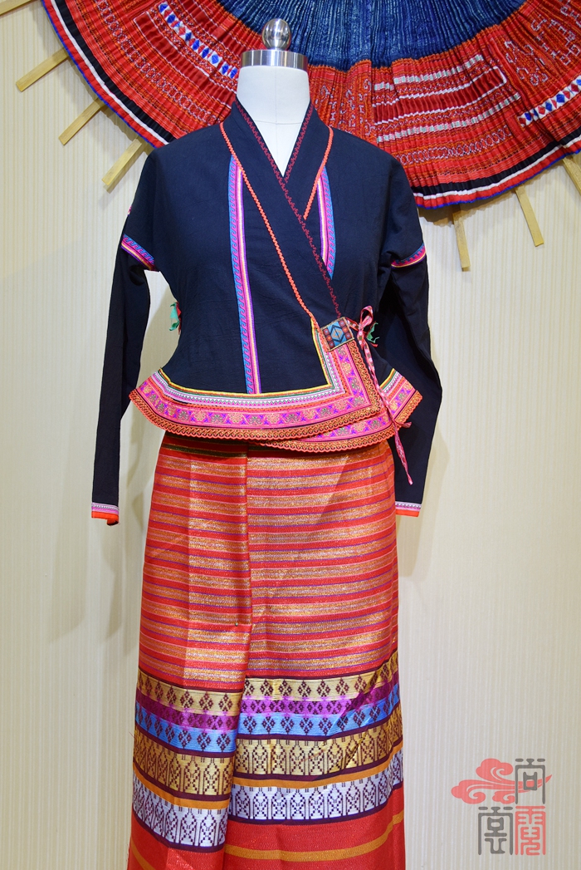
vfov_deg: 49.5
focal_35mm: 39
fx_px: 942
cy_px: 435
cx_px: 290
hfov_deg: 34.3
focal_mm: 26
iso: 320
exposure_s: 1/30
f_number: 3.8
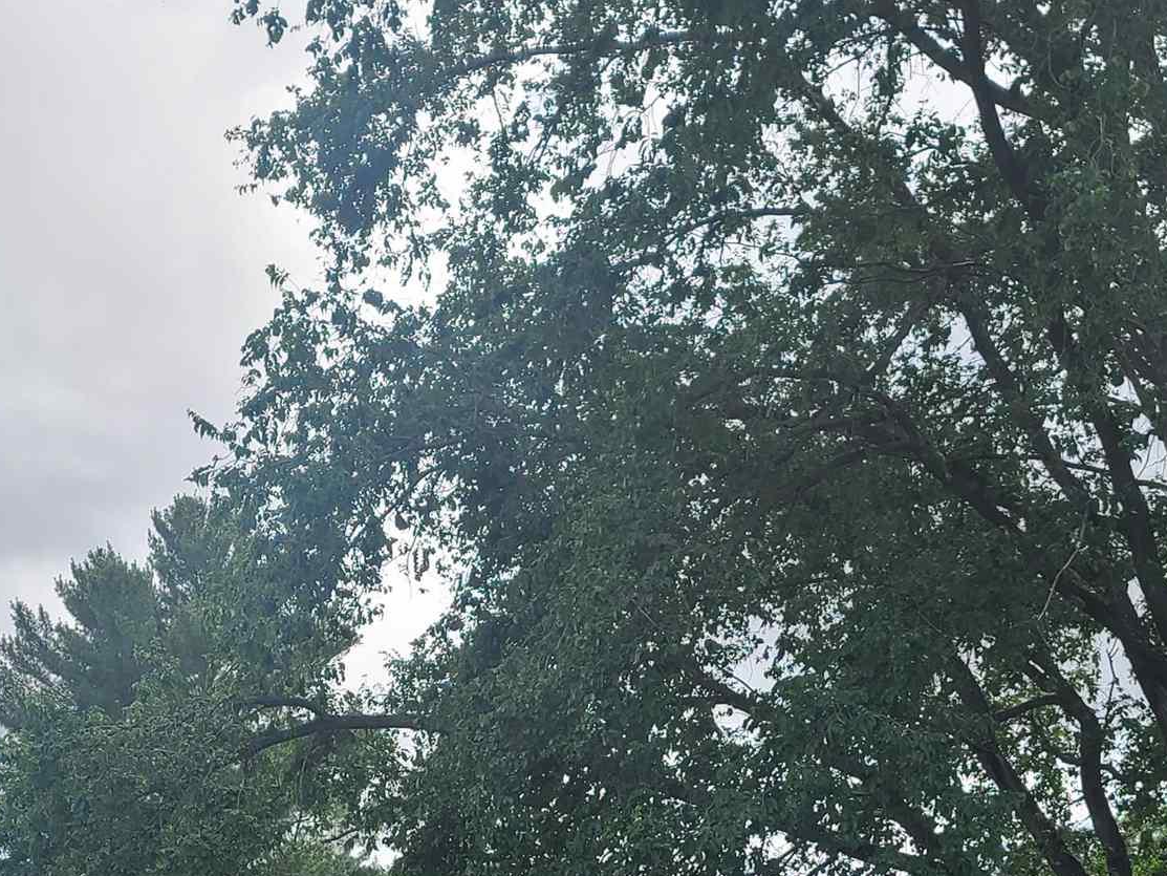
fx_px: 2326
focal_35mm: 69
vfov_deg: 19.6
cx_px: 542
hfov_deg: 28.2
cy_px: 1140
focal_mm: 7
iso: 16
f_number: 1.8
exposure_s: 1/466
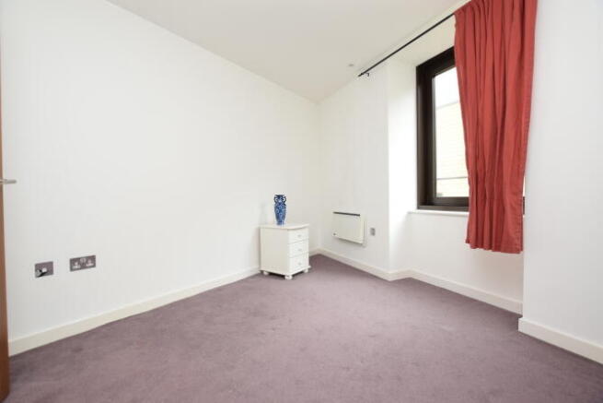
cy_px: 202
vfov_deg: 77.4
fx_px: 251
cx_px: 302
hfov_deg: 100.4
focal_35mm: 15
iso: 800
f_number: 5.6
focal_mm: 10
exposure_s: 1/125
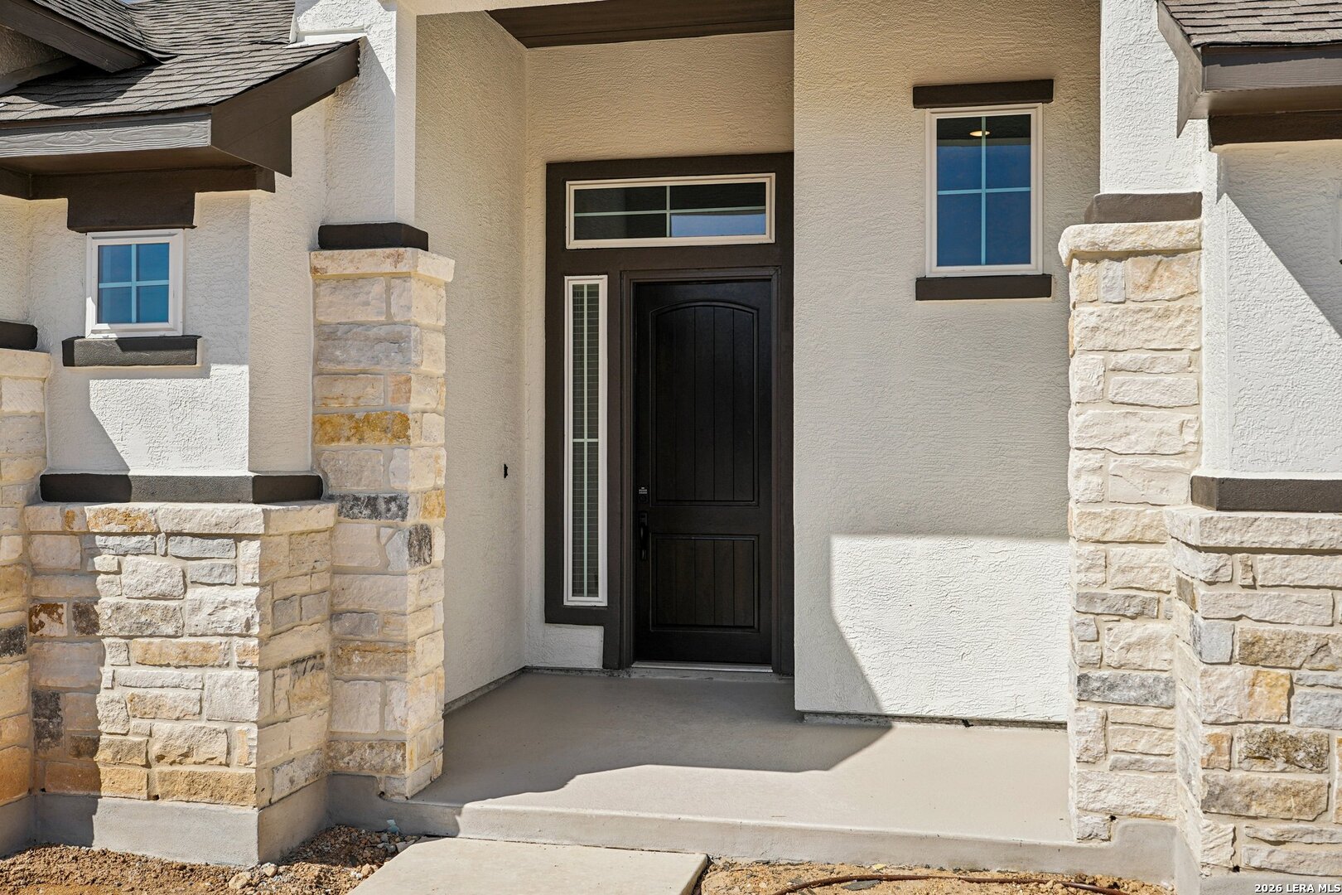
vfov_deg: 37.9
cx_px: 671
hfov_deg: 54.4
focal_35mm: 35
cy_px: 448
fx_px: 1305
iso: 100
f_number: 8
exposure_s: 1/400
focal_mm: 35
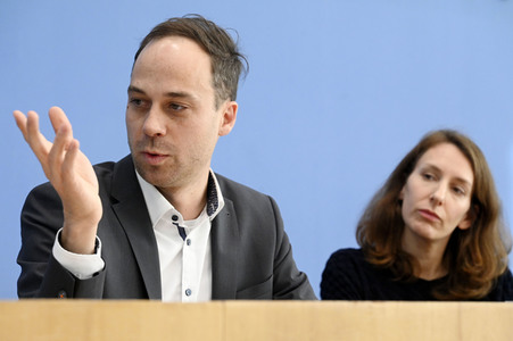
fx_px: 1395
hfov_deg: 20.8
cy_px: 170
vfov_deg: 13.9
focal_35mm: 98
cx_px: 256
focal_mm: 98
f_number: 6.3
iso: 4000
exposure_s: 1/640
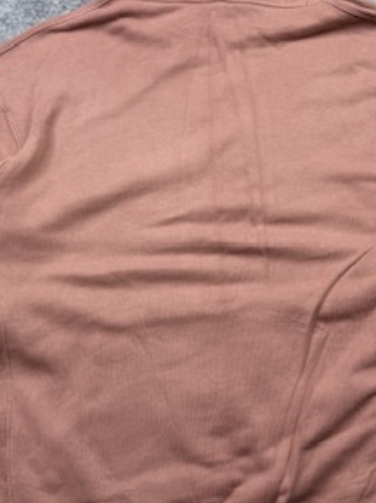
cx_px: 237
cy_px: 210
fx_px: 769
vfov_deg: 36.1
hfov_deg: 27.4
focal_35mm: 53
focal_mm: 6.76
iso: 50
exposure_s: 1/124
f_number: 1.78
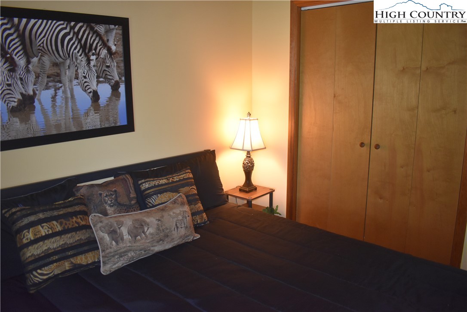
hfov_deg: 67.4
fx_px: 350
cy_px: 156
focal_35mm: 27
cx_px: 234
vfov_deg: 47.9
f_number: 3.5
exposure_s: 1/60
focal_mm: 18
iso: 1400
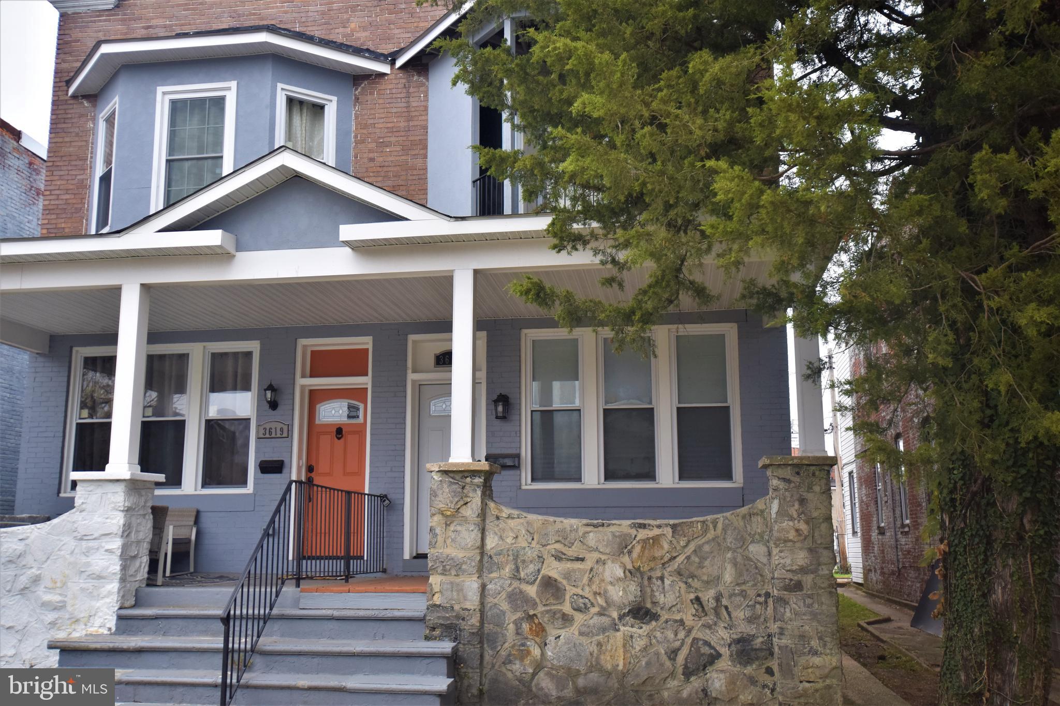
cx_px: 530
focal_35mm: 33
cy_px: 353
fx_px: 972
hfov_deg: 57.2
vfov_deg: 40.0
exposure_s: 1/640
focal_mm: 22
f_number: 4.5
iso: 400
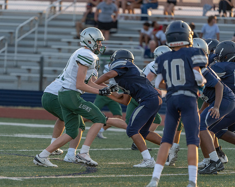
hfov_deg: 4.6
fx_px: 2936
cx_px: 92
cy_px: 95
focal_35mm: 423
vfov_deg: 3.7
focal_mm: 370
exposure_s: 1/1000
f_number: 5.6
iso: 1250
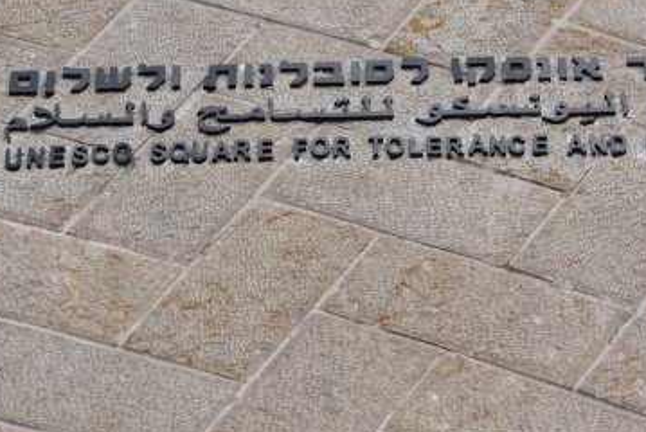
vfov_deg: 4.9
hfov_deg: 7.3
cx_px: 381
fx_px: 5046
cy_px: 117
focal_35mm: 281
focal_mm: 110
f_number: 8
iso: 450
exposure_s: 1/500
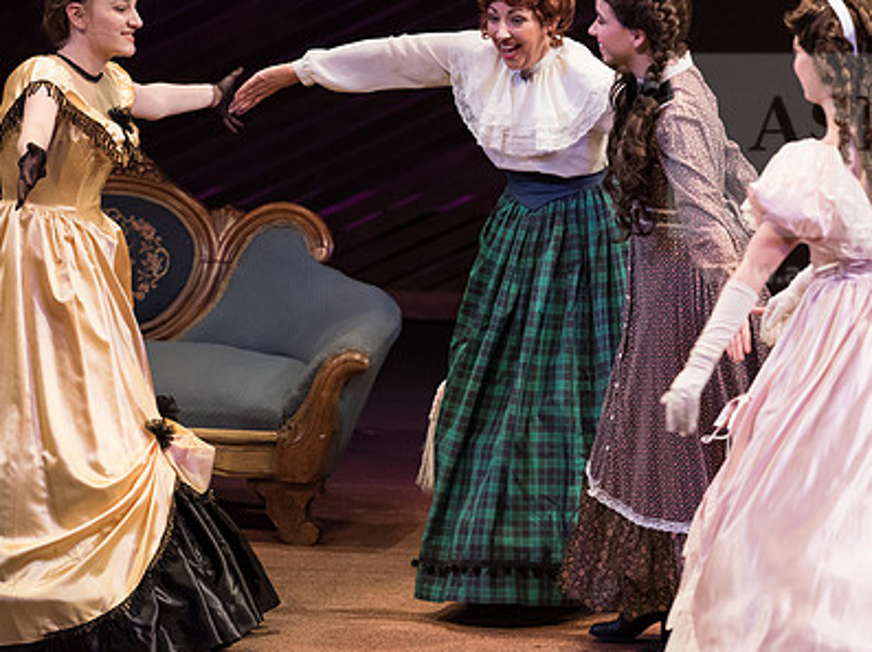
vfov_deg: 3.5
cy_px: 319
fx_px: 10621
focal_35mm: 422
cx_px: 602
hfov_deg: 4.7
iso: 3200
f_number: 4
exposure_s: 1/400
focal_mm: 300
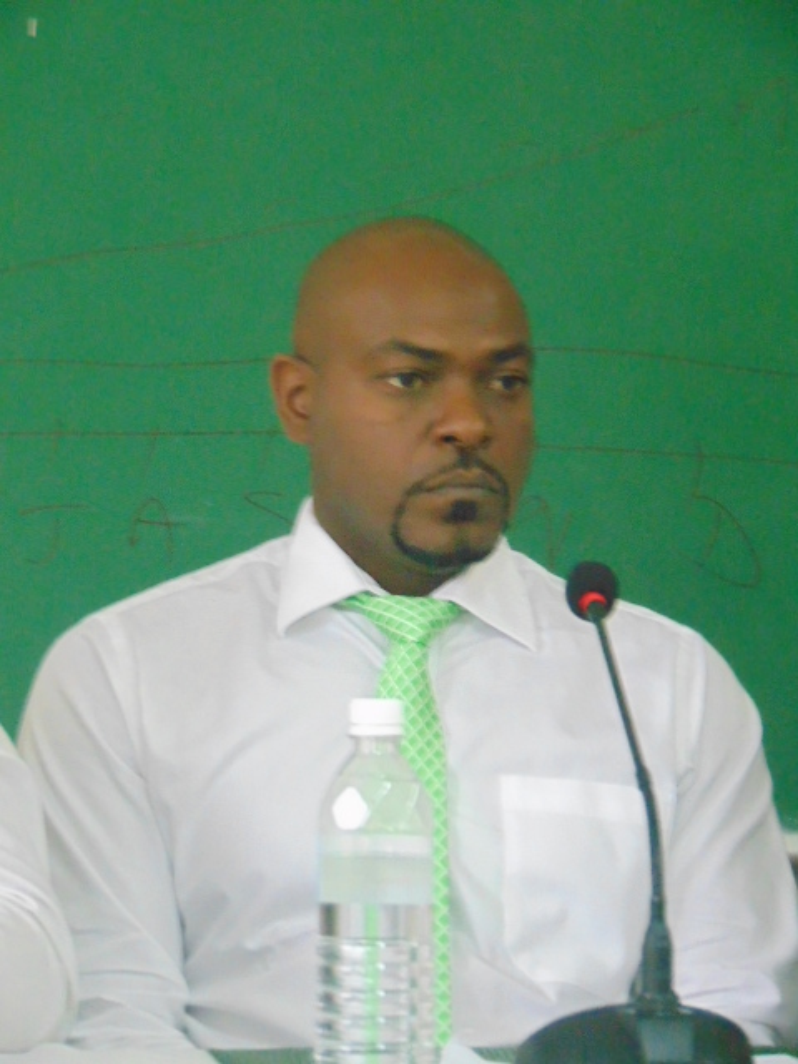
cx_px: 399
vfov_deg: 9.7
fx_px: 6240
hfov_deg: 7.3
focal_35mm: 203
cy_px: 532
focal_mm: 36.4
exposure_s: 1/25
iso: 800
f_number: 4.1
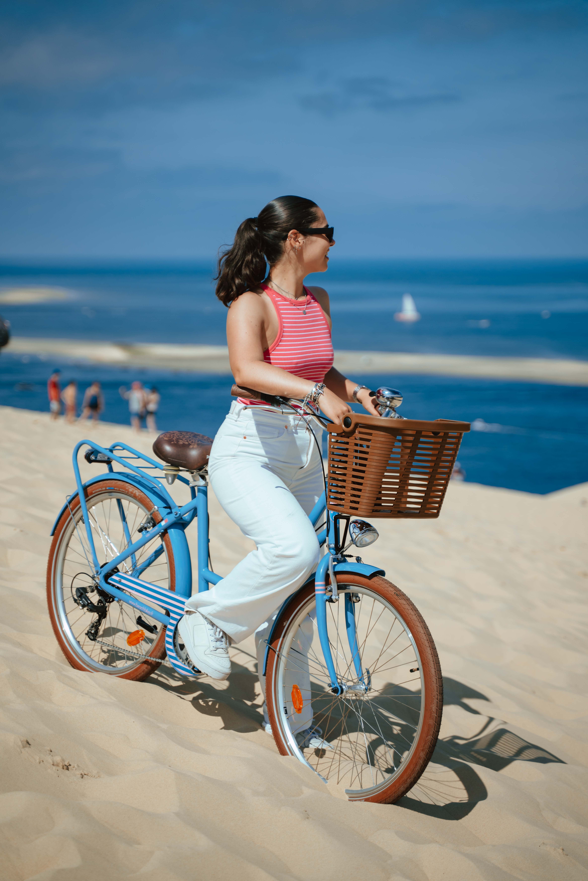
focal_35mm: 75
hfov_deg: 18.2
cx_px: 294
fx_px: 1837
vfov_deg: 27.0
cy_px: 440
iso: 100
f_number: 2.8
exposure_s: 1/250
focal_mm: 75
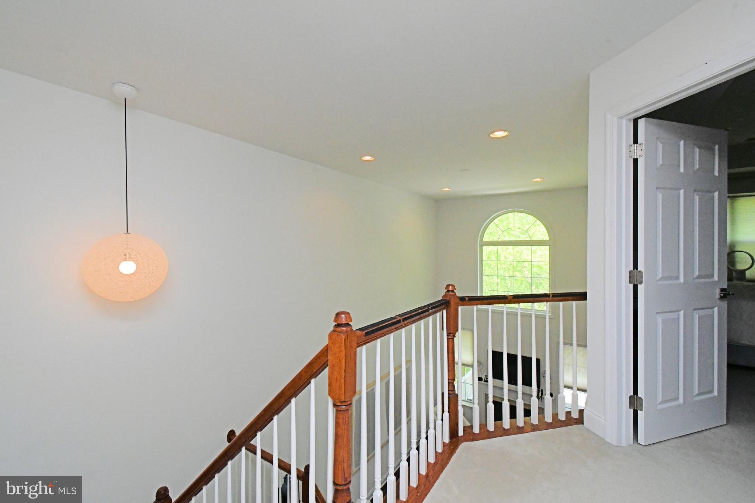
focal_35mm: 15
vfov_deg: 77.3
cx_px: 378
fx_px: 315
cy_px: 252
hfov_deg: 100.4
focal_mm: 10
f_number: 13
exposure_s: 1/250
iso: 3200
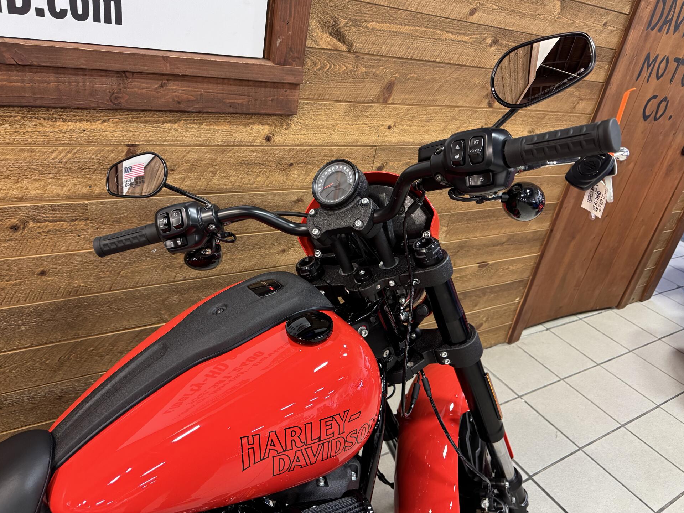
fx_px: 494
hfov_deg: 69.4
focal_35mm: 25
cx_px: 336
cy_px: 247
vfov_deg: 54.9
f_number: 1.78
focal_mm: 6.76
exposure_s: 1/60
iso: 400
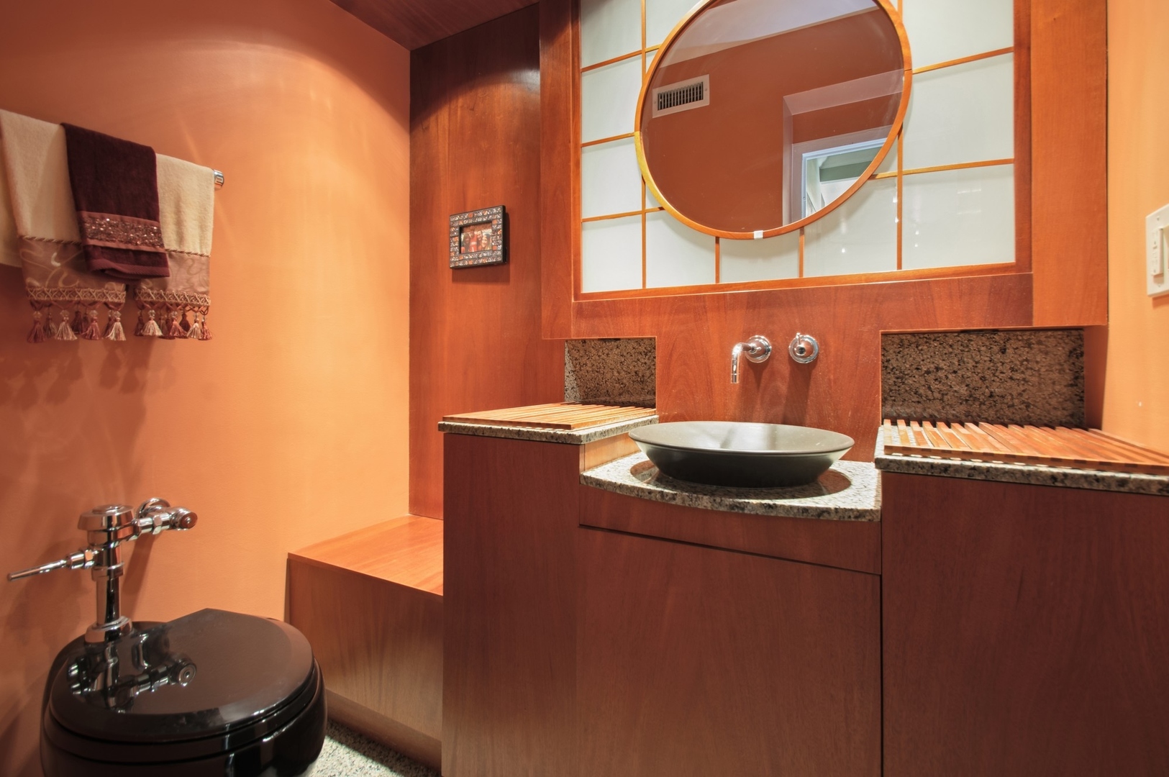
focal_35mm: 15
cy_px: 388
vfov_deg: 77.2
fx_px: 487
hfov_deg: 100.4
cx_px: 584
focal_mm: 10
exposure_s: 3
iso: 100
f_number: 11
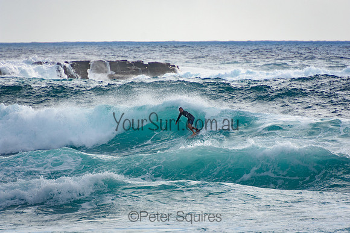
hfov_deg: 3.4
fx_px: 5834
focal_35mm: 600
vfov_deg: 2.3
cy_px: 116
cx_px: 175
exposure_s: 1/2000
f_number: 5.6
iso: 360
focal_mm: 400
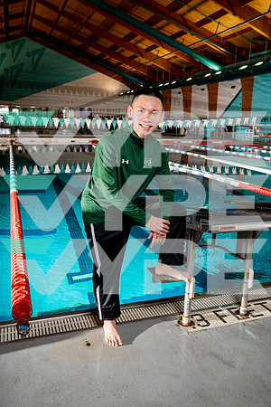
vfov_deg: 60.3
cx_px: 136
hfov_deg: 42.3
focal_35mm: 31
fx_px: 350
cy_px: 204
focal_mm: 31
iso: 500
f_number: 5
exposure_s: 1/250
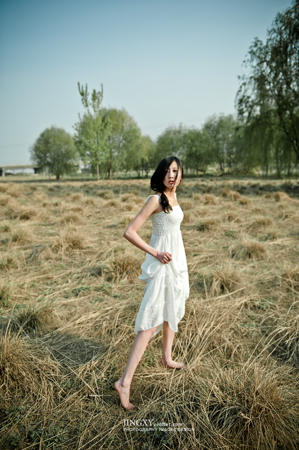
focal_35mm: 31
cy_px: 225
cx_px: 150
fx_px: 387
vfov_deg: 60.3
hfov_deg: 42.3
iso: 100
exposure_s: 1/2000
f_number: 2.8
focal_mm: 31
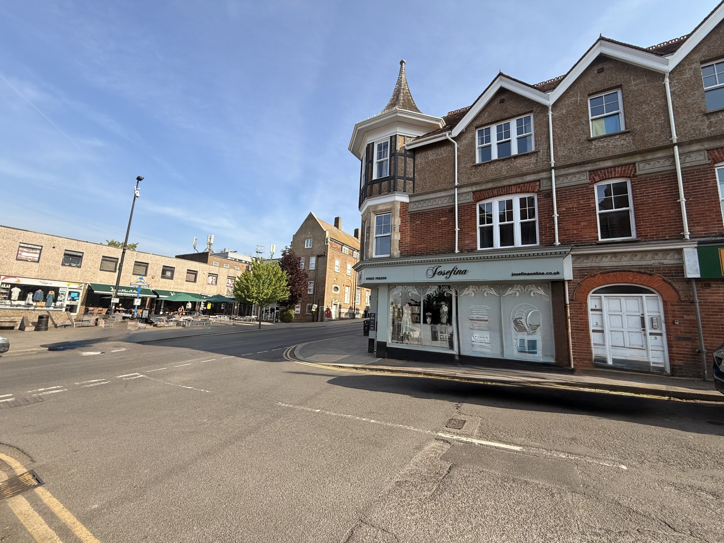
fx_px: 293
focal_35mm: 14
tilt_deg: +9.2
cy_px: 272
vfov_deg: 85.7
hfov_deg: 102.1
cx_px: 362
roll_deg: -3.1
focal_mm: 2.22
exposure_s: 1/1087
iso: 50
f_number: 2.2
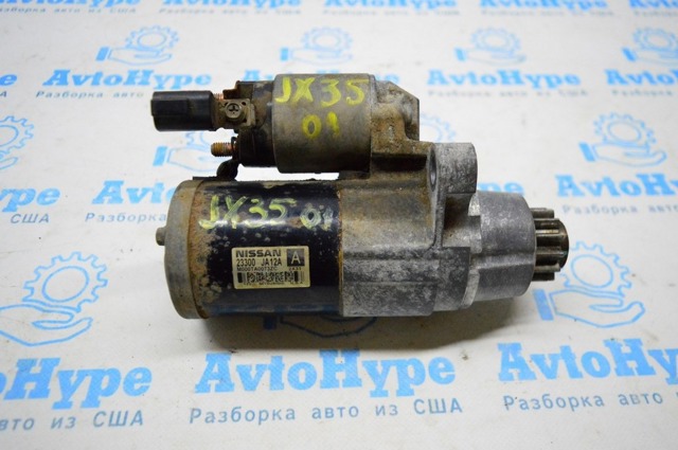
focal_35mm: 27
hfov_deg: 67.4
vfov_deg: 47.8
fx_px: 508
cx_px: 339
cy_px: 225
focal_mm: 18
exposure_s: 1/800
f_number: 3.5
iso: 6400
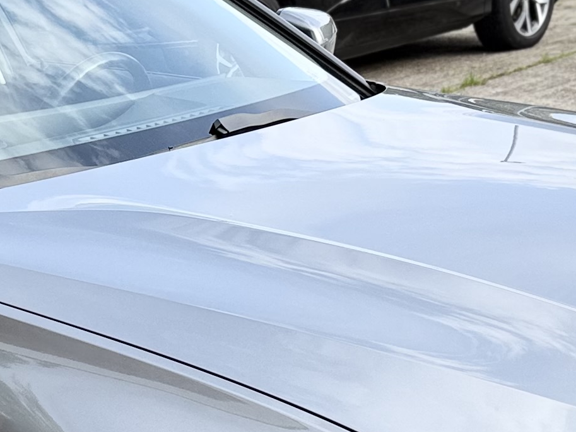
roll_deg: +4.5
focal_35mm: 106
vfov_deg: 13.8
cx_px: 98
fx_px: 1764
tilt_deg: -19.0
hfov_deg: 18.3
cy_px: 416
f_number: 1.78
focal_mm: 6.76
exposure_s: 1/1046
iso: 100
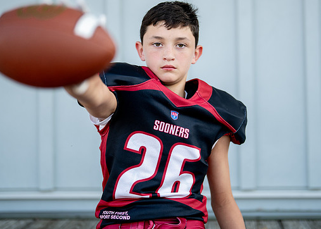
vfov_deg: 20.6
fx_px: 629
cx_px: 176
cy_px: 83
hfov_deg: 28.6
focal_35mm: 69
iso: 160
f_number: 1.2
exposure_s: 1/2000
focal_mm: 50
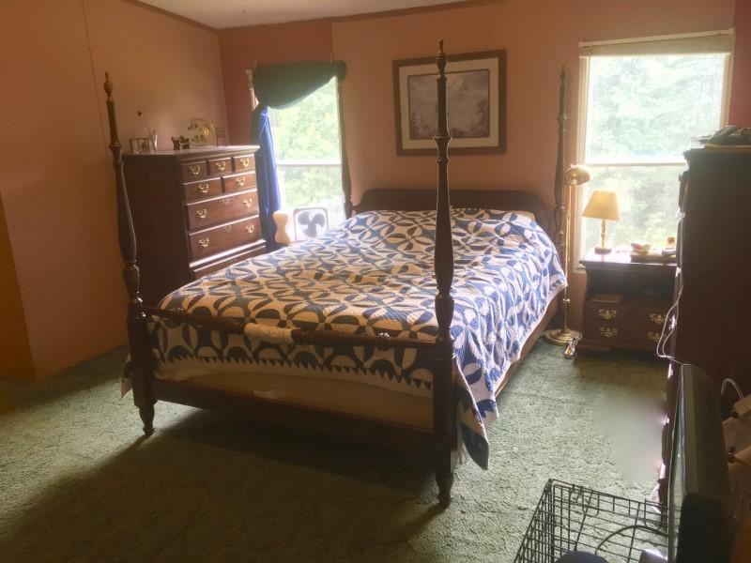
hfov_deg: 61.7
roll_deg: +2.3
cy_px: 282
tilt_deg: -15.3
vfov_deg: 48.2
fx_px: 629
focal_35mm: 29
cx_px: 376
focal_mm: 4.15
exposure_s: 1/30
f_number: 2.2
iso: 80
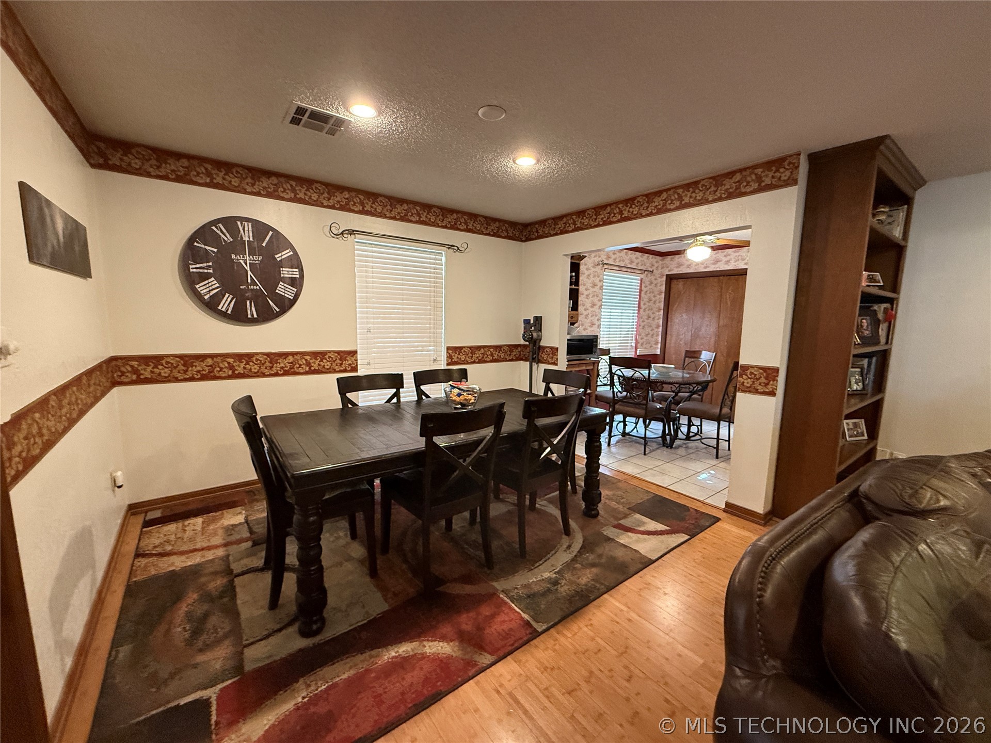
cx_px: 496
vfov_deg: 85.7
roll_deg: -0.5
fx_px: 401
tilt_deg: -7.0
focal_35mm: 14
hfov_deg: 102.1
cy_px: 372
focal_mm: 2.22
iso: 500
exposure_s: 1/60
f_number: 2.2
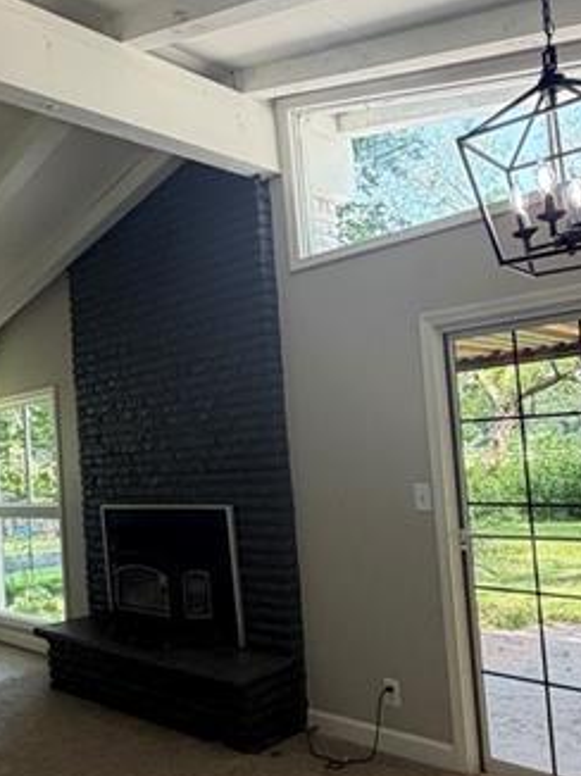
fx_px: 739
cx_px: 176
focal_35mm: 33
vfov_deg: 55.3
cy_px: 412
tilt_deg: +4.4
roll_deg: +3.7
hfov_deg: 42.1
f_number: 2.2
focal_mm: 2.22
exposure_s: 1/121
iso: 160
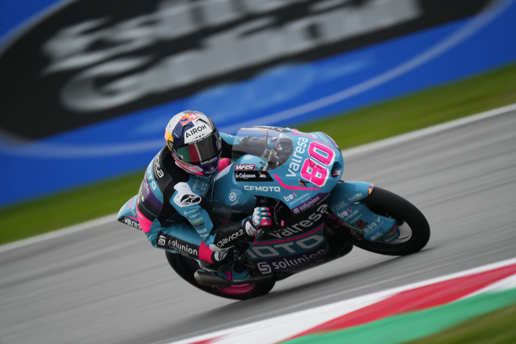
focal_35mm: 560
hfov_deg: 3.7
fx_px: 8027
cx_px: 258
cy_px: 172
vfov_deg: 2.5
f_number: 4
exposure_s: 1/160
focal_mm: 560
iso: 800
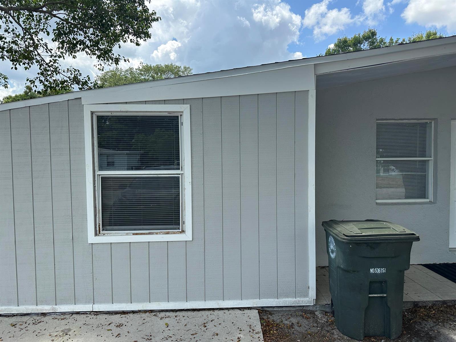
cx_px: 228
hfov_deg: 71.6
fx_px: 316
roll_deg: -1.0
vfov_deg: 56.8
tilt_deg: -1.8
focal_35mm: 24
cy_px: 171
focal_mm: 6.86
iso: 80
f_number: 1.78
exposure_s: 1/1779
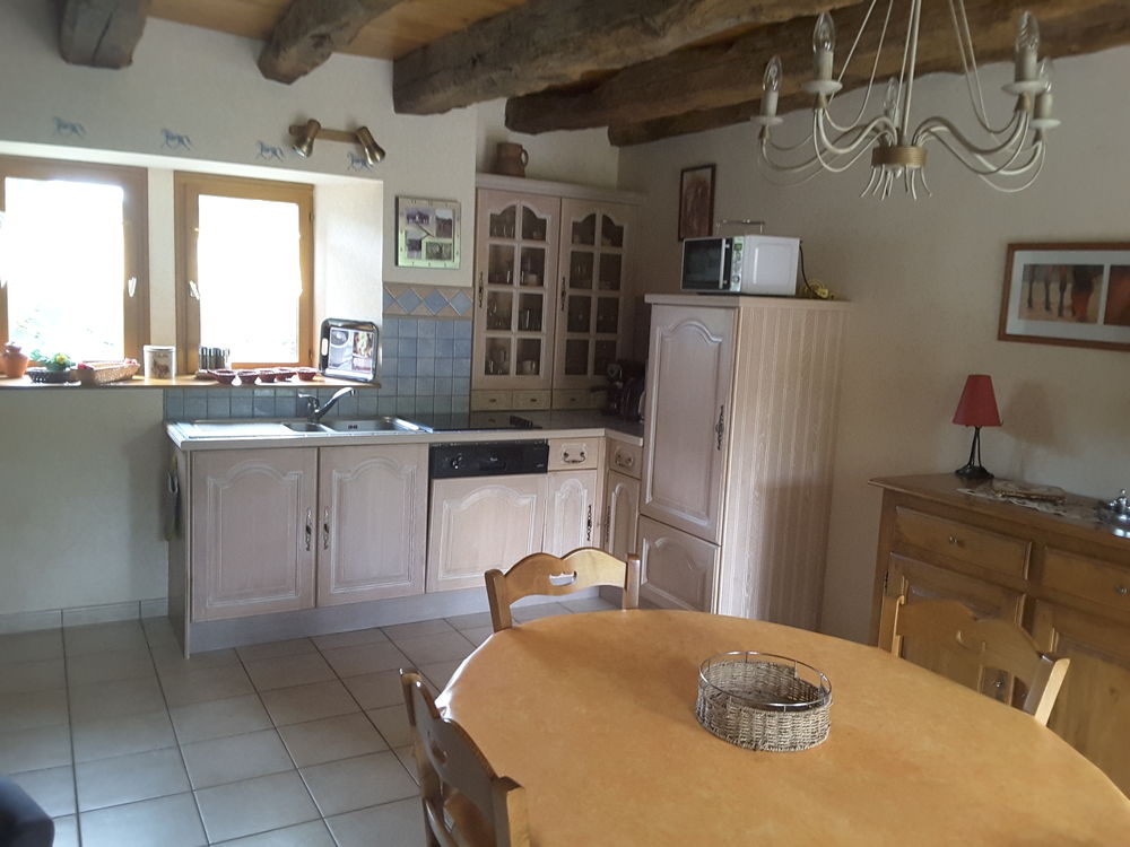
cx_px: 565
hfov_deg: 58.4
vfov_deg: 45.4
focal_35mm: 31
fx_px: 1012
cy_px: 424
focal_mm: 2.9
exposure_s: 1/25
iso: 200
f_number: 1.9
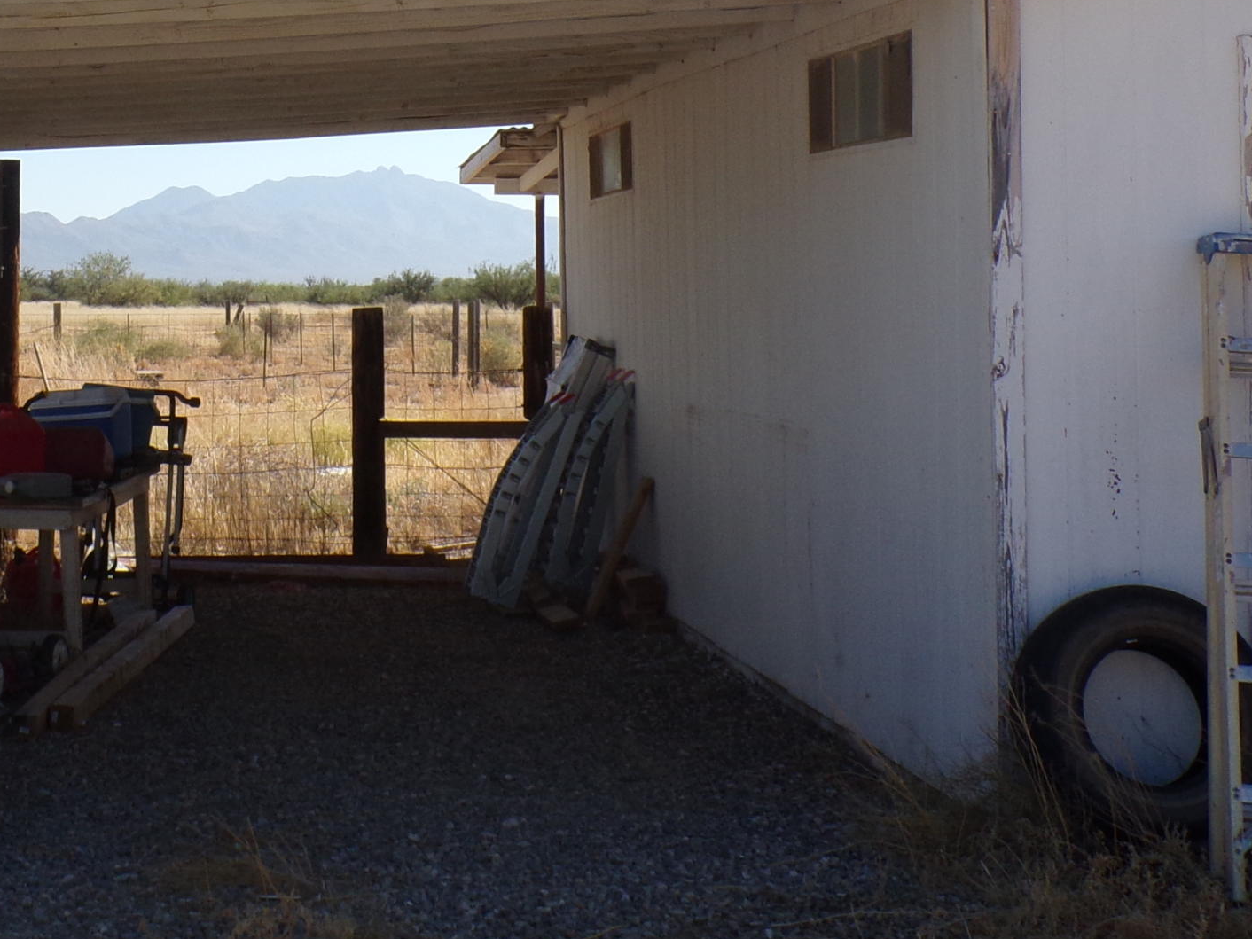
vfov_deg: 21.1
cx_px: 241
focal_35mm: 68
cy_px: 76
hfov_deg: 27.9
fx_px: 2459
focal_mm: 5.8
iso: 80
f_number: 4.6
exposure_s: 1/480
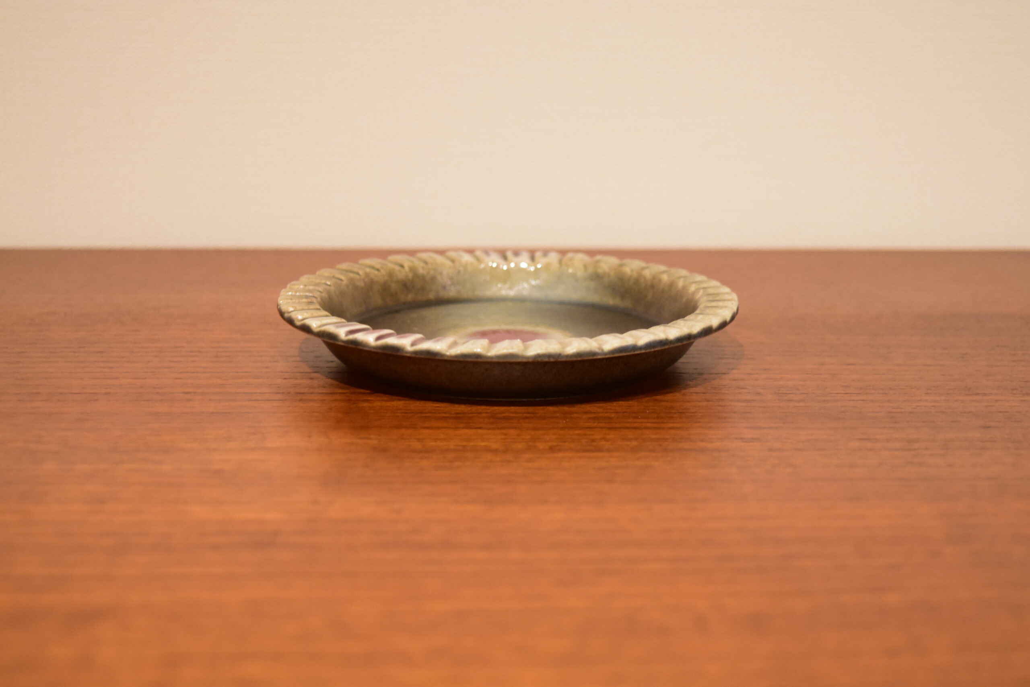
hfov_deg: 36.9
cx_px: 515
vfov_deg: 25.1
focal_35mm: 54
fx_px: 1545
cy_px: 344
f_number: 4.8
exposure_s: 1/60
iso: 1600
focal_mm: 36
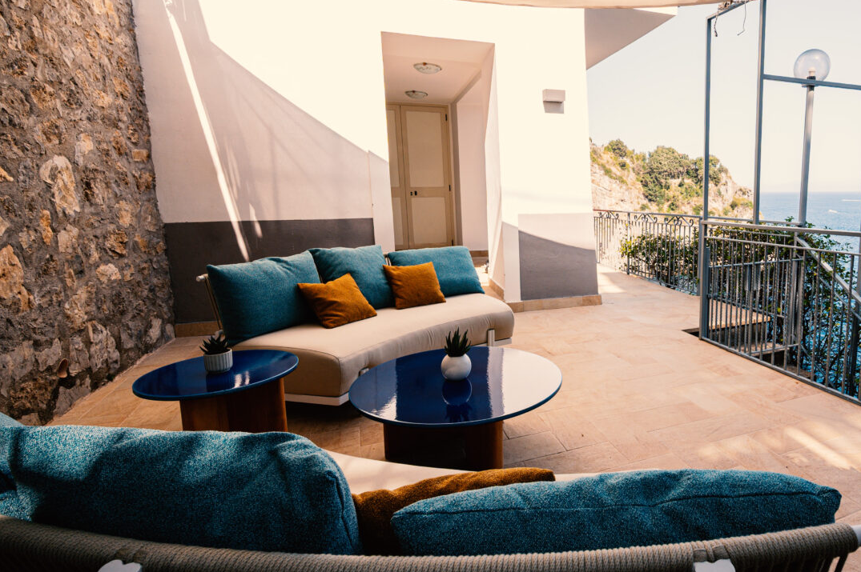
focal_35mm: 20
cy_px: 266
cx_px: 589
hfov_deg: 80.6
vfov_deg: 61.8
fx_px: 478
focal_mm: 14
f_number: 9
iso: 500
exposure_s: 1/320
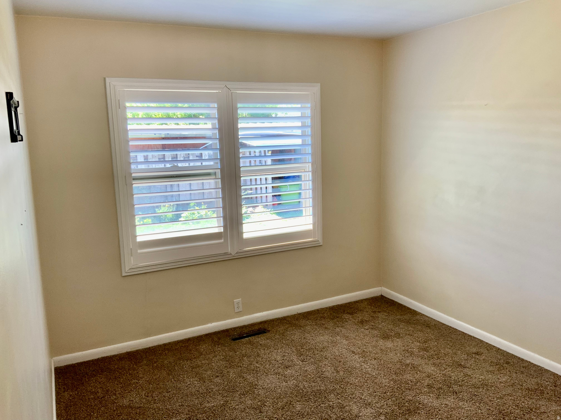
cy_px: 210
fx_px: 470
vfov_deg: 48.2
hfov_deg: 61.7
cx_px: 280
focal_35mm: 29
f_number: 1.8
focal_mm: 3
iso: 64
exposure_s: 1/120
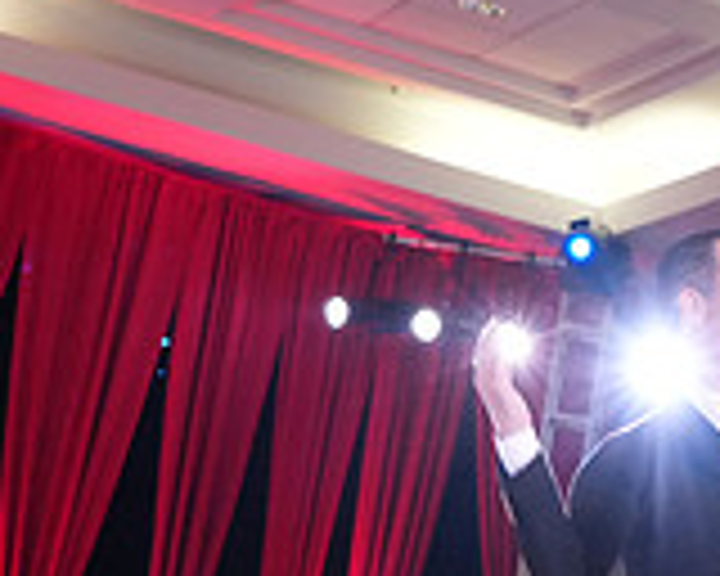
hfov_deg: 13.1
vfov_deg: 10.6
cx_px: 904
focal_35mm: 143
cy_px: 736
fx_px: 3047
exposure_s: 1/250
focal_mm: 42
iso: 2500
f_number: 4
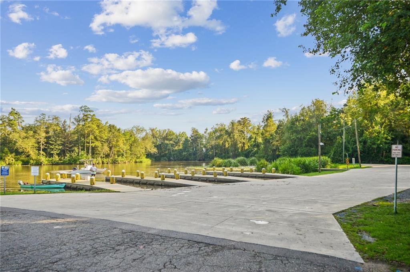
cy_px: 136
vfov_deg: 42.3
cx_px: 205
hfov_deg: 60.3
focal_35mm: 31
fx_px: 353
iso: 800
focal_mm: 31
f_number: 10
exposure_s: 1/400
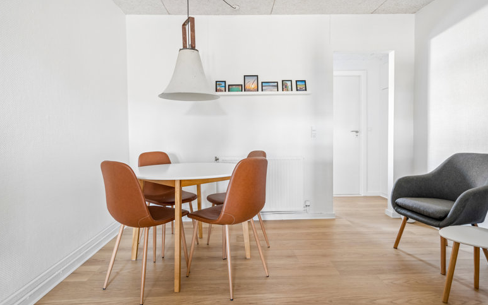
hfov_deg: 88.0
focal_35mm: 19
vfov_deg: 62.2
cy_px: 142
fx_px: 253
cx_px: 241
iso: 400
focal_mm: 18
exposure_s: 1/8
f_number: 4.5
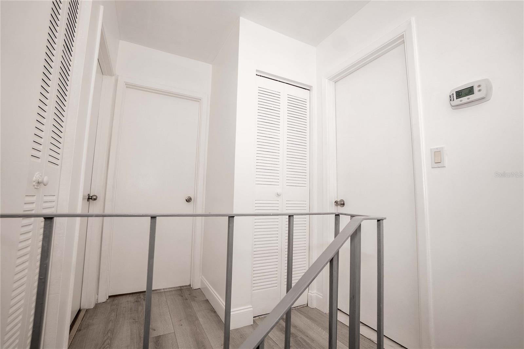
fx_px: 218
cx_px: 262
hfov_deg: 100.4
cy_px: 174
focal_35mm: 15
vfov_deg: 77.3
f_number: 4
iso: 200
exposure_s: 1/160
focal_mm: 10
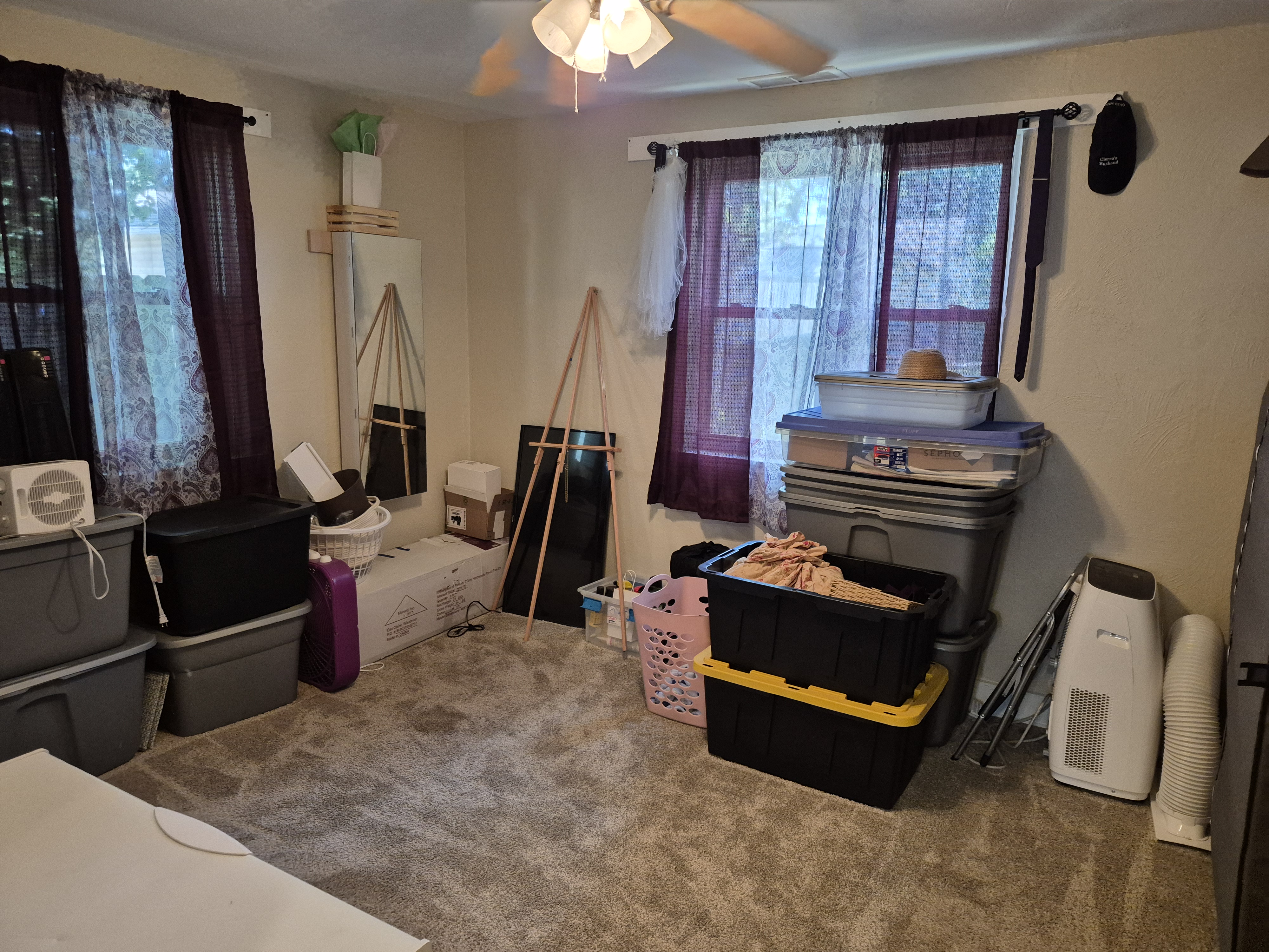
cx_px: 634
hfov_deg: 73.9
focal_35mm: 23
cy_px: 476
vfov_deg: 58.9
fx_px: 843
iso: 800
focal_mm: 5.4
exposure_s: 1/120
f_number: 1.8
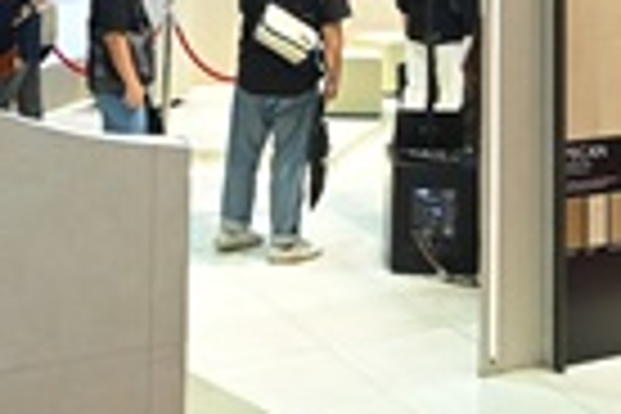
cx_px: 252
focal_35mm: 71
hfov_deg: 28.4
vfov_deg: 17.4
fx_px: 1225
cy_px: -198
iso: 1600
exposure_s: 1/160
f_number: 4
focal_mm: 14
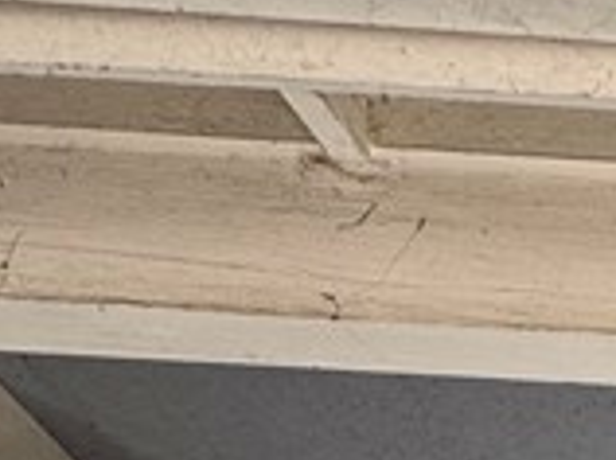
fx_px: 1617
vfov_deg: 10.5
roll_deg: -0.8
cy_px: 1435
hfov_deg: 17.9
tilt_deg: -1.4
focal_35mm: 91
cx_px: 1057
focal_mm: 2.22
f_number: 2.2
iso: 50
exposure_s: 1/99
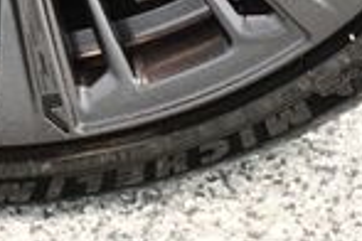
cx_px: -17
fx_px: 2755
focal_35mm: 274
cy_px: -268
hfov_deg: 7.5
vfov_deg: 4.9
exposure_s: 1/60
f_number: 4.5
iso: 7200
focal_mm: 42
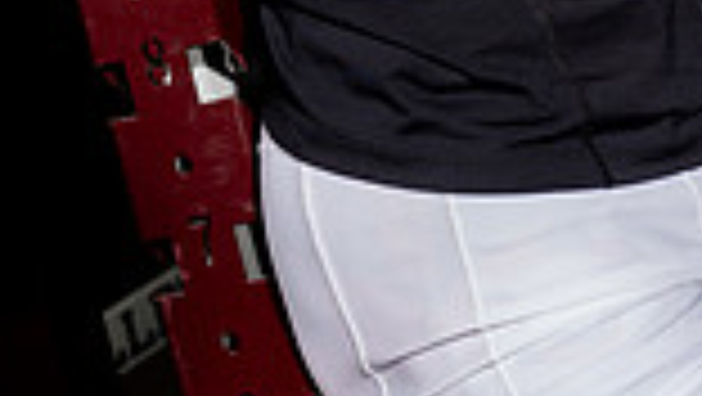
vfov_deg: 6.0
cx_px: 292
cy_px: -558
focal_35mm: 193
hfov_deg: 11.1
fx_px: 3595
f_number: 7.1
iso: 200
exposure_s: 1/250
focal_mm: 64
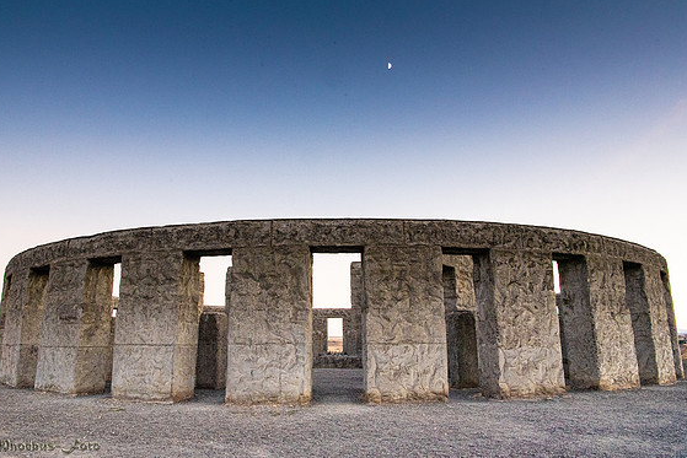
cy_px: 225
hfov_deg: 71.5
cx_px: 337
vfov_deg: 51.3
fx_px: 477
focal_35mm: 25
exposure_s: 1/60
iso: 4000
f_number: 16
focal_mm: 24
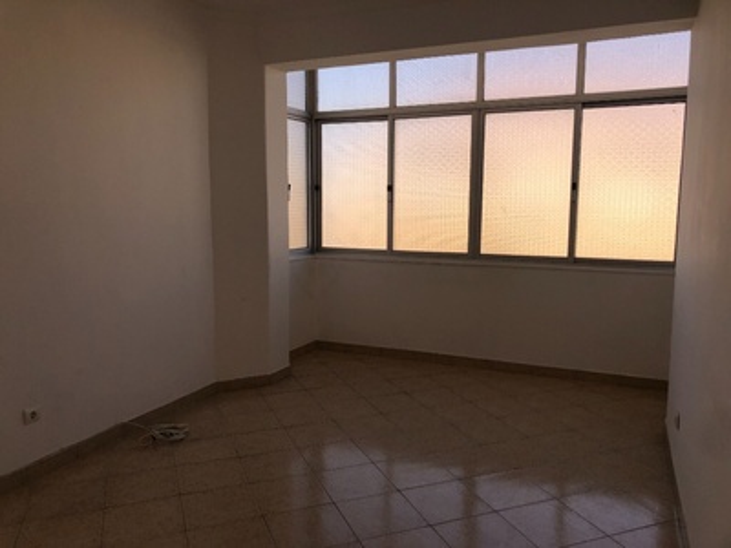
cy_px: 274
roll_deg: +0.4
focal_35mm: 28
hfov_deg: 63.4
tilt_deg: -7.3
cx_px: 366
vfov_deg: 49.7
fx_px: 591
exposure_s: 1/500
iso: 20
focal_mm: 3.99
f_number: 1.8
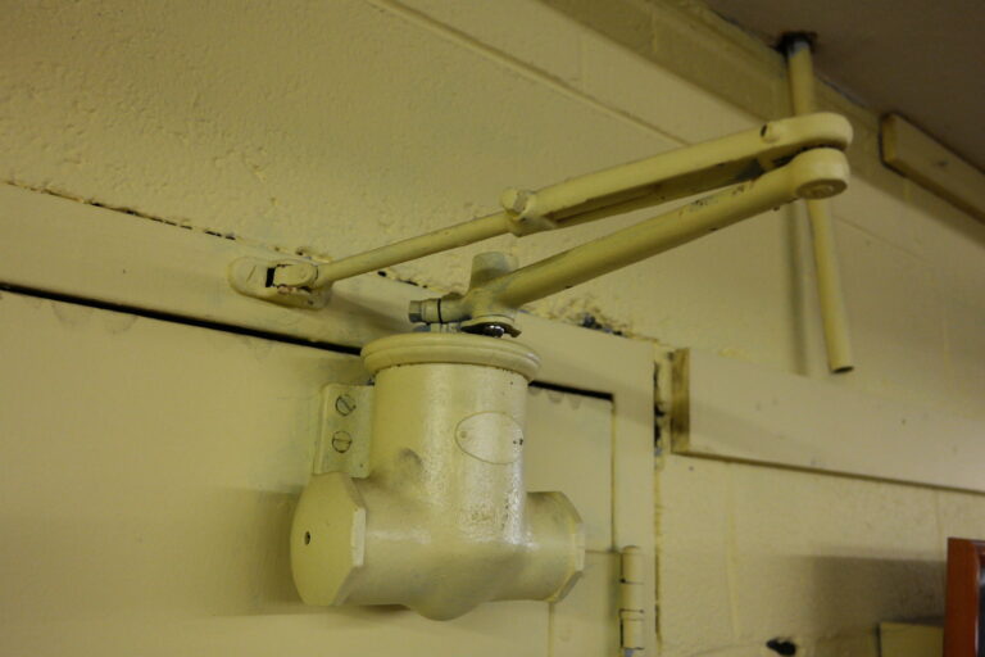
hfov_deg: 61.9
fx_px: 821
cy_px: 328
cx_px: 492
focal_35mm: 30
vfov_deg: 43.6
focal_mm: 20
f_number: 3.5
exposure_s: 1/40
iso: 800
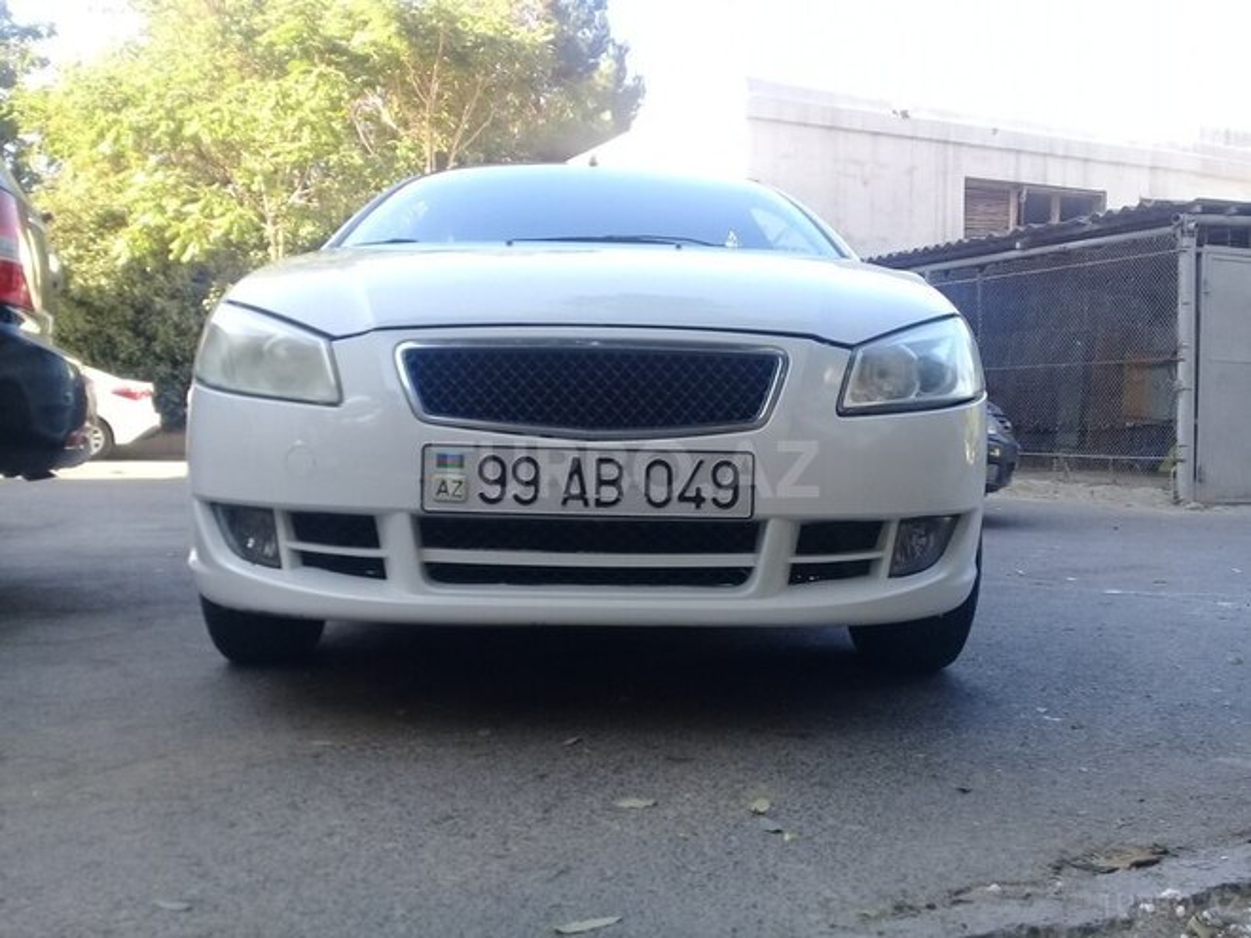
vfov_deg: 45.4
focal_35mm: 31
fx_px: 1120
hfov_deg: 58.4
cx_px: 626
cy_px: 469
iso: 50
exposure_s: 1/100
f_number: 2.2
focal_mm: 3.3
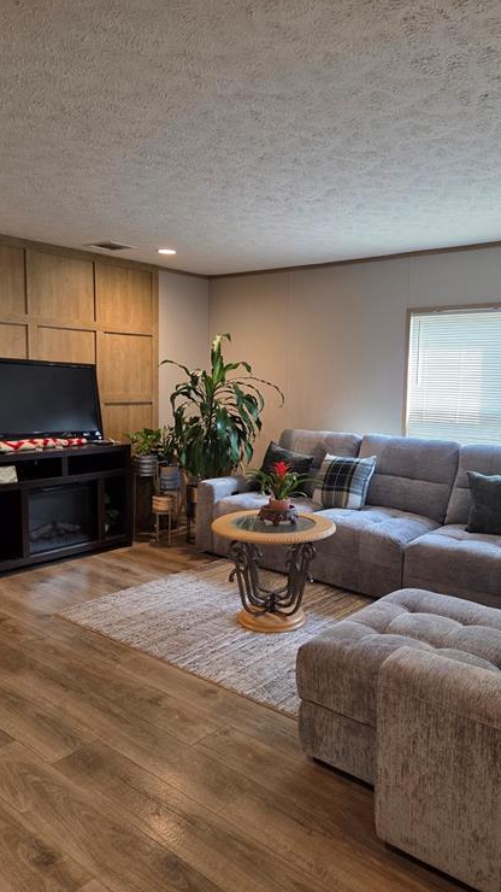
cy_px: 447
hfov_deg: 44.2
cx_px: 294
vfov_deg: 71.9
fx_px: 614
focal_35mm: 26
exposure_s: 1/120
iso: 160
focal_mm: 5.4
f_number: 1.8
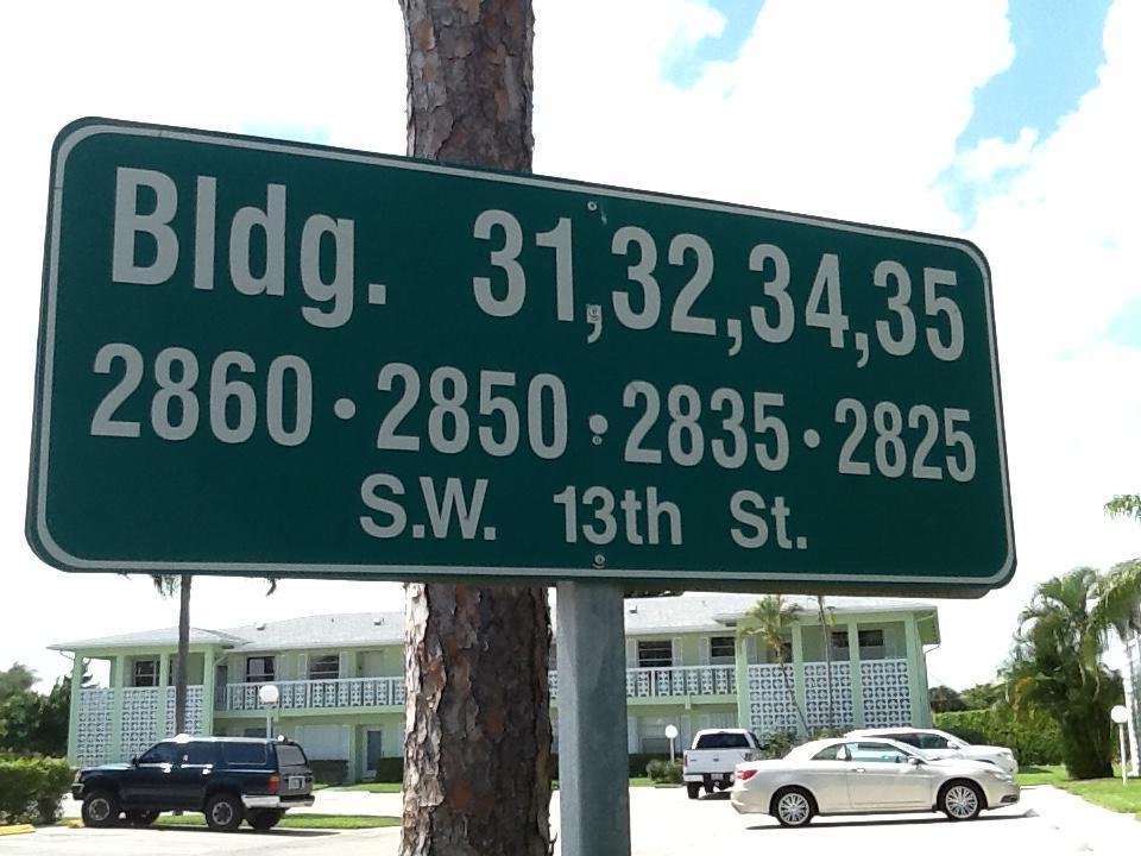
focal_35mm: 44
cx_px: 570
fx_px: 1450
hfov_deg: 42.9
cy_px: 428
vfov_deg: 32.9
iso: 40
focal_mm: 2.03
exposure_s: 1/723
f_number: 2.4
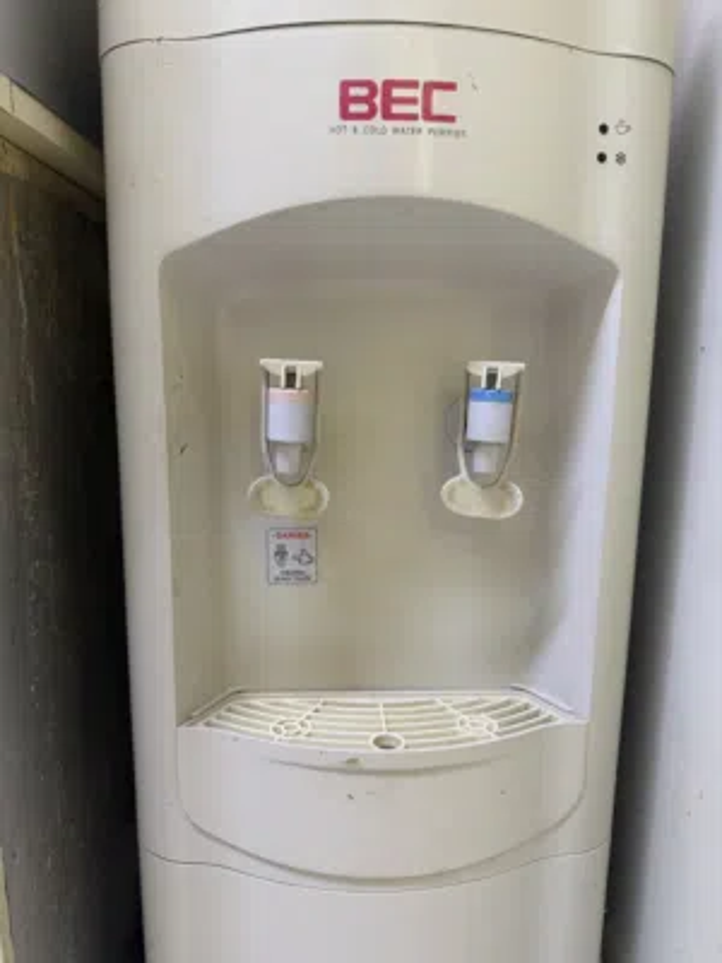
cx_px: 361
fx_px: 667
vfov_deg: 71.6
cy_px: 482
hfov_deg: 56.8
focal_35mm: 24
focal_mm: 6.76
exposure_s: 1/50
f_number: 1.78
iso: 800
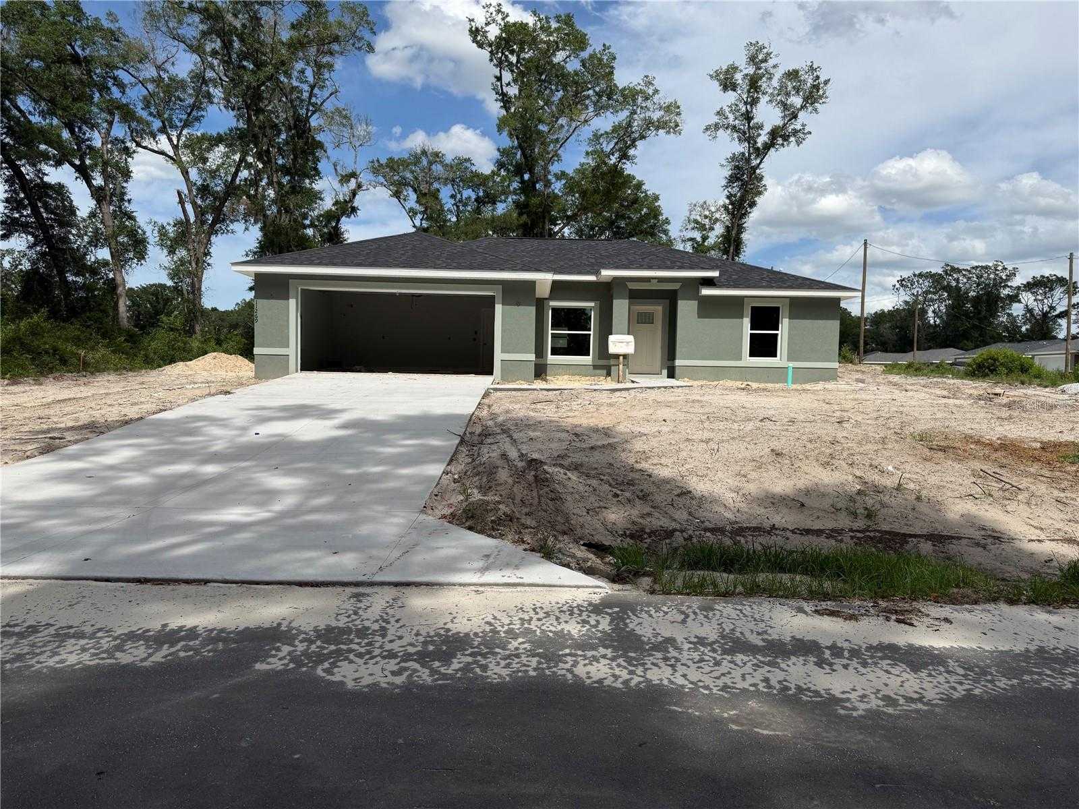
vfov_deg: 56.8
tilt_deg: -1.7
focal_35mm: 24
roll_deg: -1.1
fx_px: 748
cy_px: 404
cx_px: 540
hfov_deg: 71.6
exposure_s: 1/6711
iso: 80
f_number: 1.78
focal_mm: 6.76
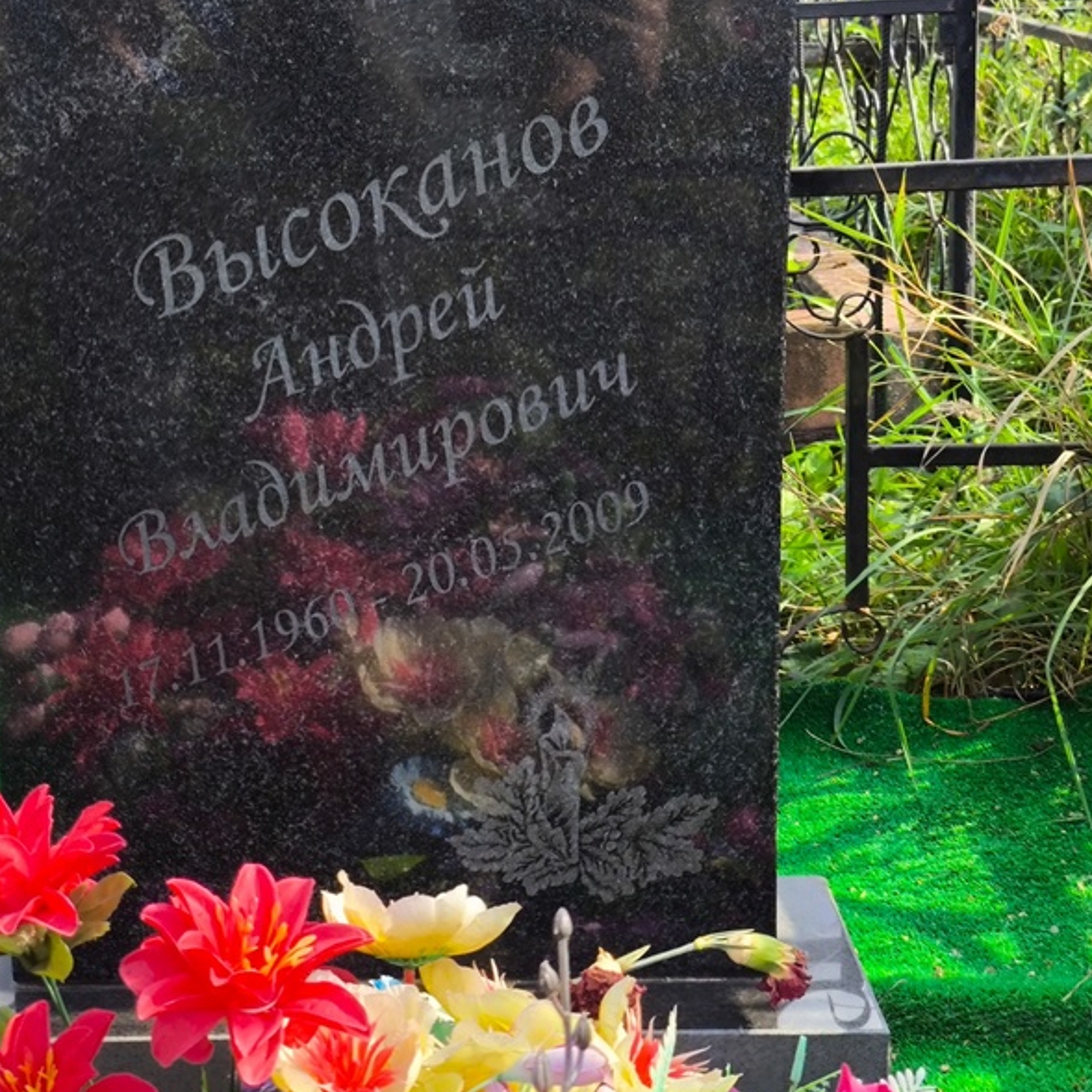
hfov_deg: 28.6
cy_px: 547
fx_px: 2141
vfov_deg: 28.6
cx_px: 446
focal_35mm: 60
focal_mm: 4.71
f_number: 1.7
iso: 50
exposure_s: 1/515
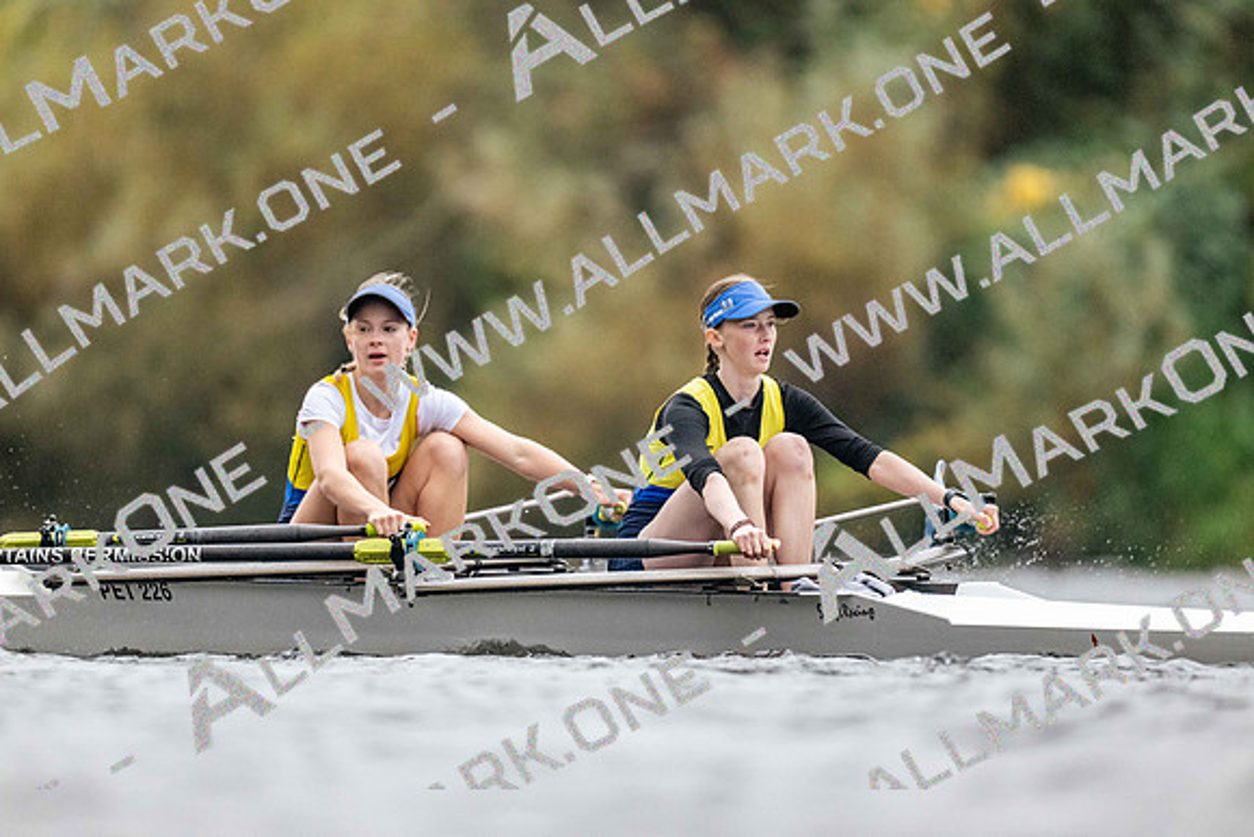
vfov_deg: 2.3
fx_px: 20904
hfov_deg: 3.4
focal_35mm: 600
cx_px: 627
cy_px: 418
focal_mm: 600
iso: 5000
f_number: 4
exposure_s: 1/2500
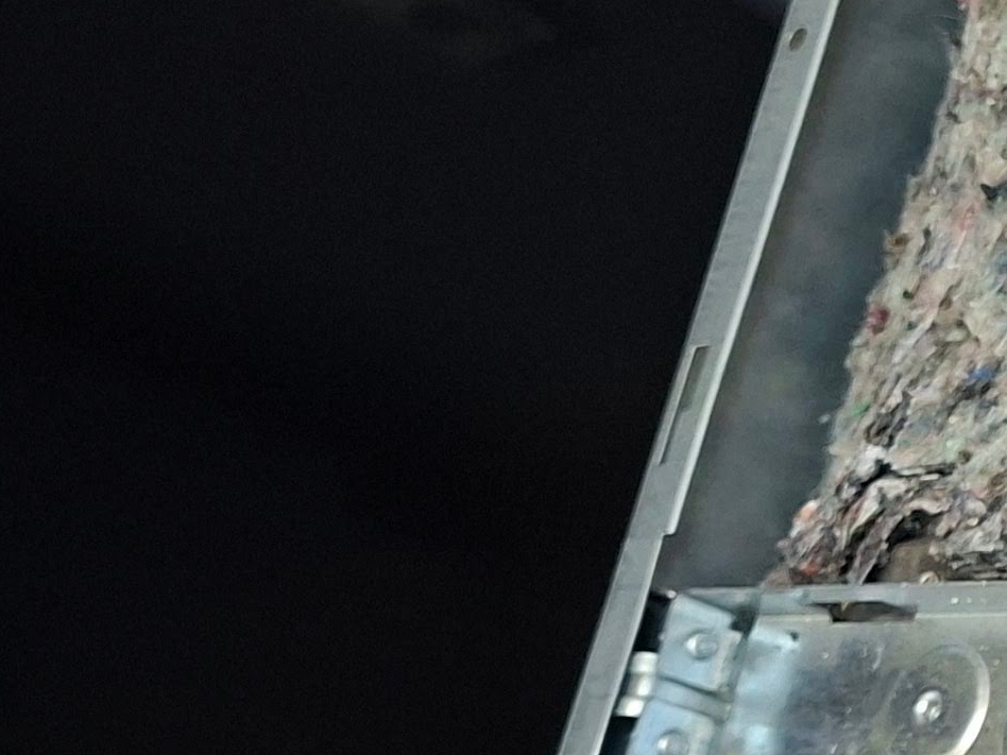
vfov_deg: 15.2
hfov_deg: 15.5
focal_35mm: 97
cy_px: 599
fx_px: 2822
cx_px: 2101
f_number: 1.8
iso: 320
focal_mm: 5.54
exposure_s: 1/50
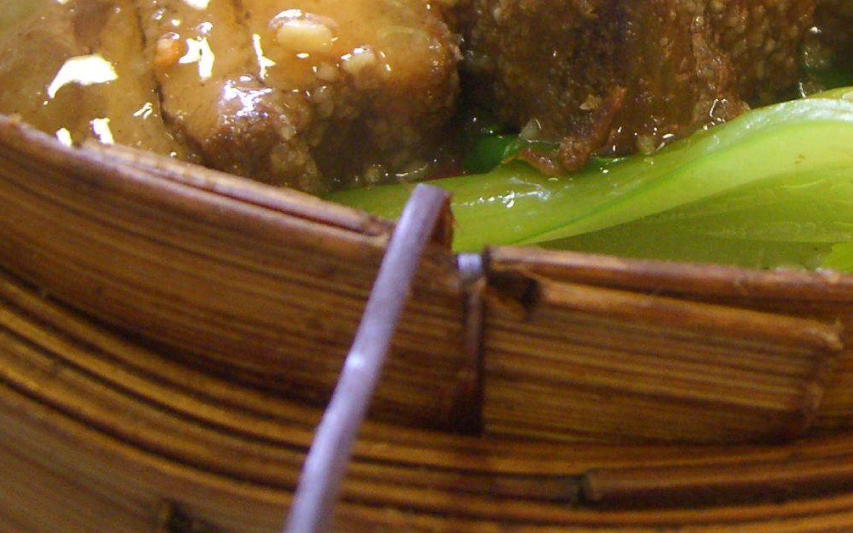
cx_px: 640
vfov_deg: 15.6
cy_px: -20
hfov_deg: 24.9
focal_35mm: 82
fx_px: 1906
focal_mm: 7.9
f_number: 2.8
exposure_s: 1/13
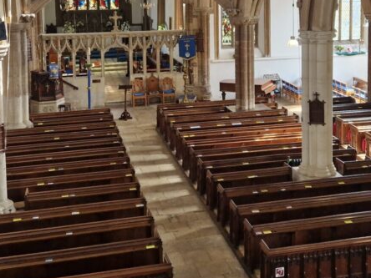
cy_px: 30
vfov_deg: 26.6
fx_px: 568
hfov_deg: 36.1
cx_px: 211
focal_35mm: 53
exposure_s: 1/100
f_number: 1.8
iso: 160
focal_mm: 5.4
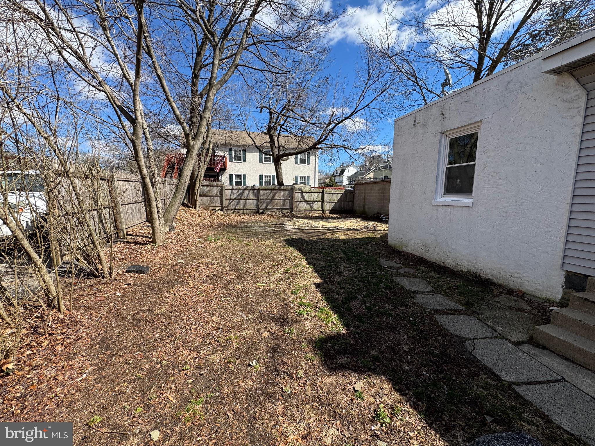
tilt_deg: -7.2
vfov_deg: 85.7
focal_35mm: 14
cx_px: 298
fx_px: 241
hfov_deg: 102.1
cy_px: 223
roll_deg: -0.9
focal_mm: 2.22
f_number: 2.2
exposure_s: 1/1094
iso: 40
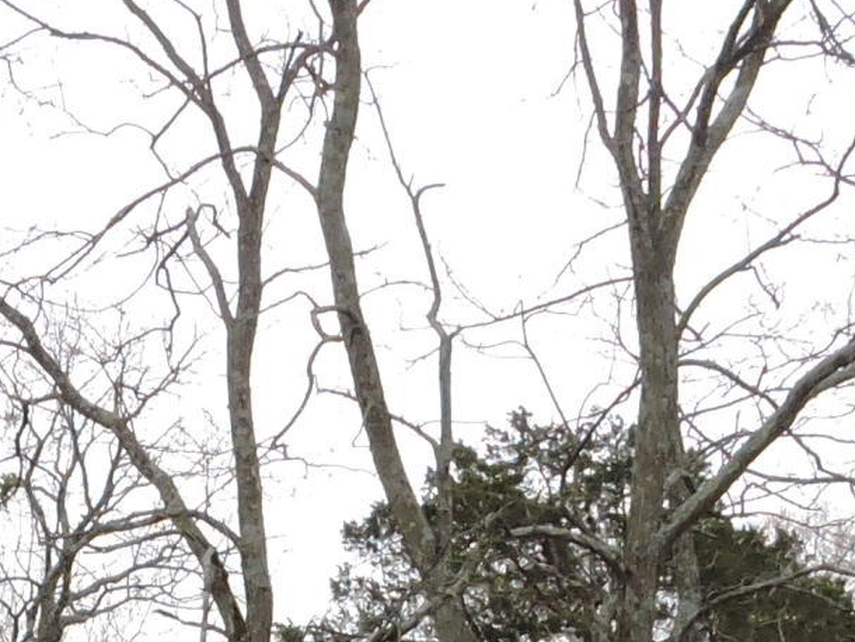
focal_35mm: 118
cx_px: 153
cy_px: 897
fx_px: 2916
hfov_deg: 16.5
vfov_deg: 12.1
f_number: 3.3
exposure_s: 1/2000
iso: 280
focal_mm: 4.3
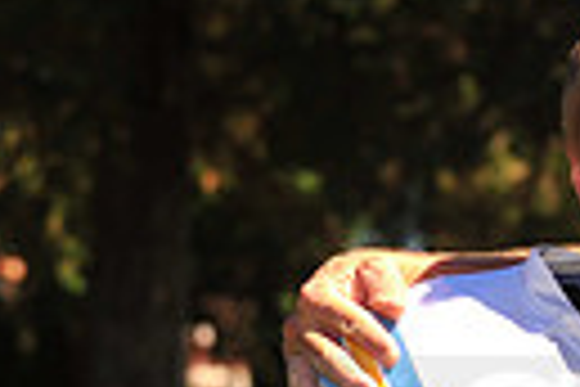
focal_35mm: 369
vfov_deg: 3.7
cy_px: 414
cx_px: 1043
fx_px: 5945
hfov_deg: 5.5
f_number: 5
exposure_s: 1/640
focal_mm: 82
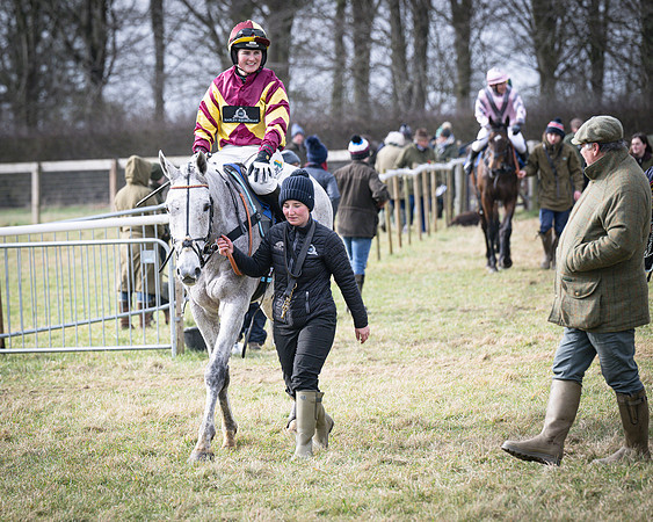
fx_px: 4739
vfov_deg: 6.3
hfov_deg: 7.9
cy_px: 277
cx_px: 179
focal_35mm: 245
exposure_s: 1/1000
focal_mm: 180
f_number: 5
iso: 400
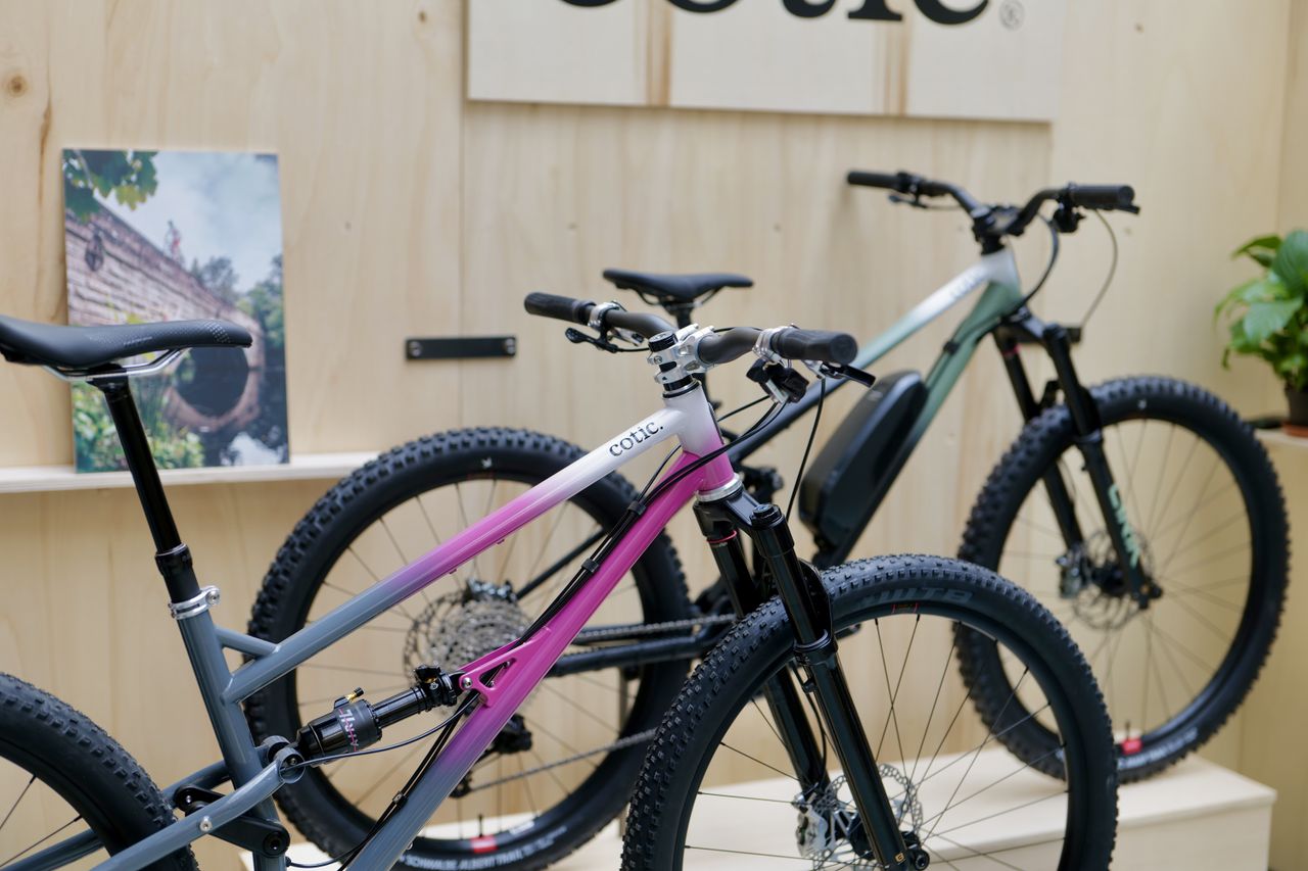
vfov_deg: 27.0
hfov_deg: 39.6
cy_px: 436
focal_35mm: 50
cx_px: 654
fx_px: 1816
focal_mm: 50
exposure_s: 1/125
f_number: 2
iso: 100
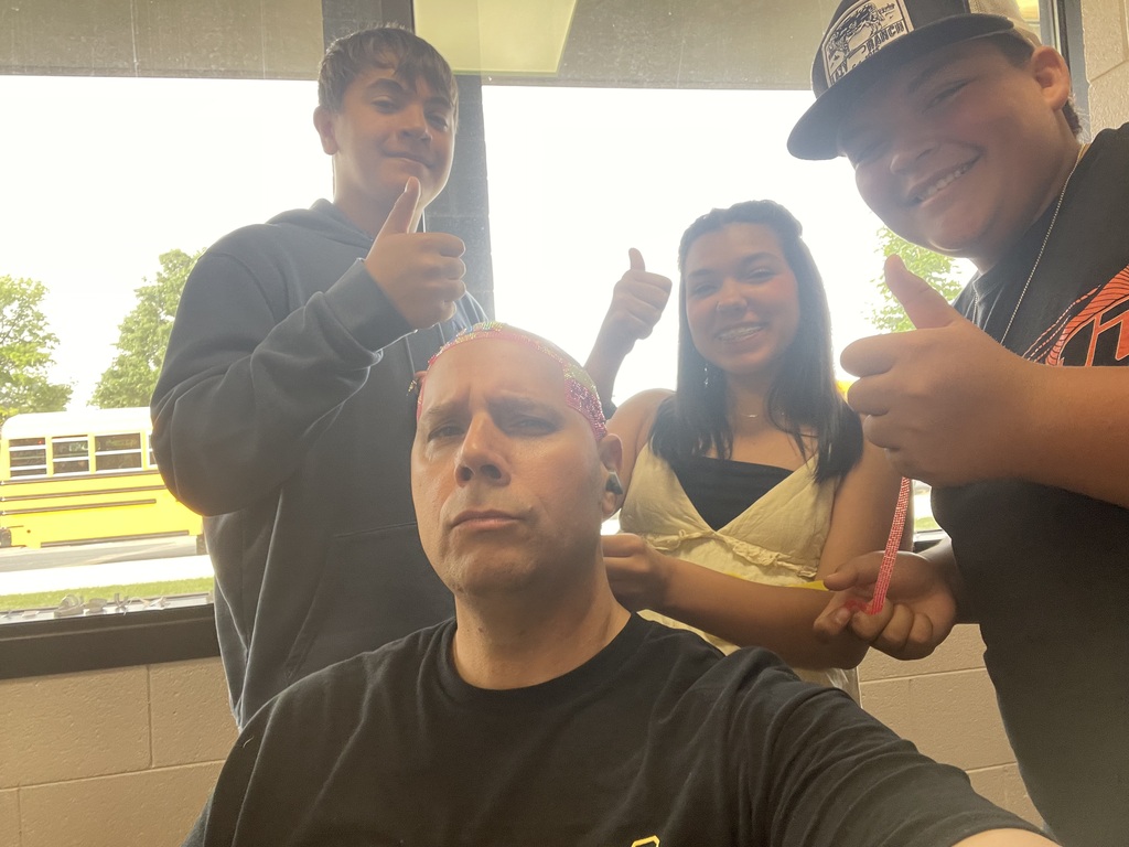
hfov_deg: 73.9
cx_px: 564
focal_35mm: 23
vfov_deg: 58.9
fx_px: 750
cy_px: 424
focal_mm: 2.71
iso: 125
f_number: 2.2
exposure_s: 1/60
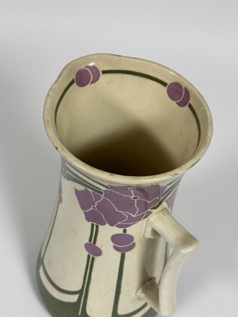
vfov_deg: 39.7
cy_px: 158
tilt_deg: -50.9
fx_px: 440
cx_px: 119
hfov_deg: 30.3
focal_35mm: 48
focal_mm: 6.86
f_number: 1.78
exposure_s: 1/100
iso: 125
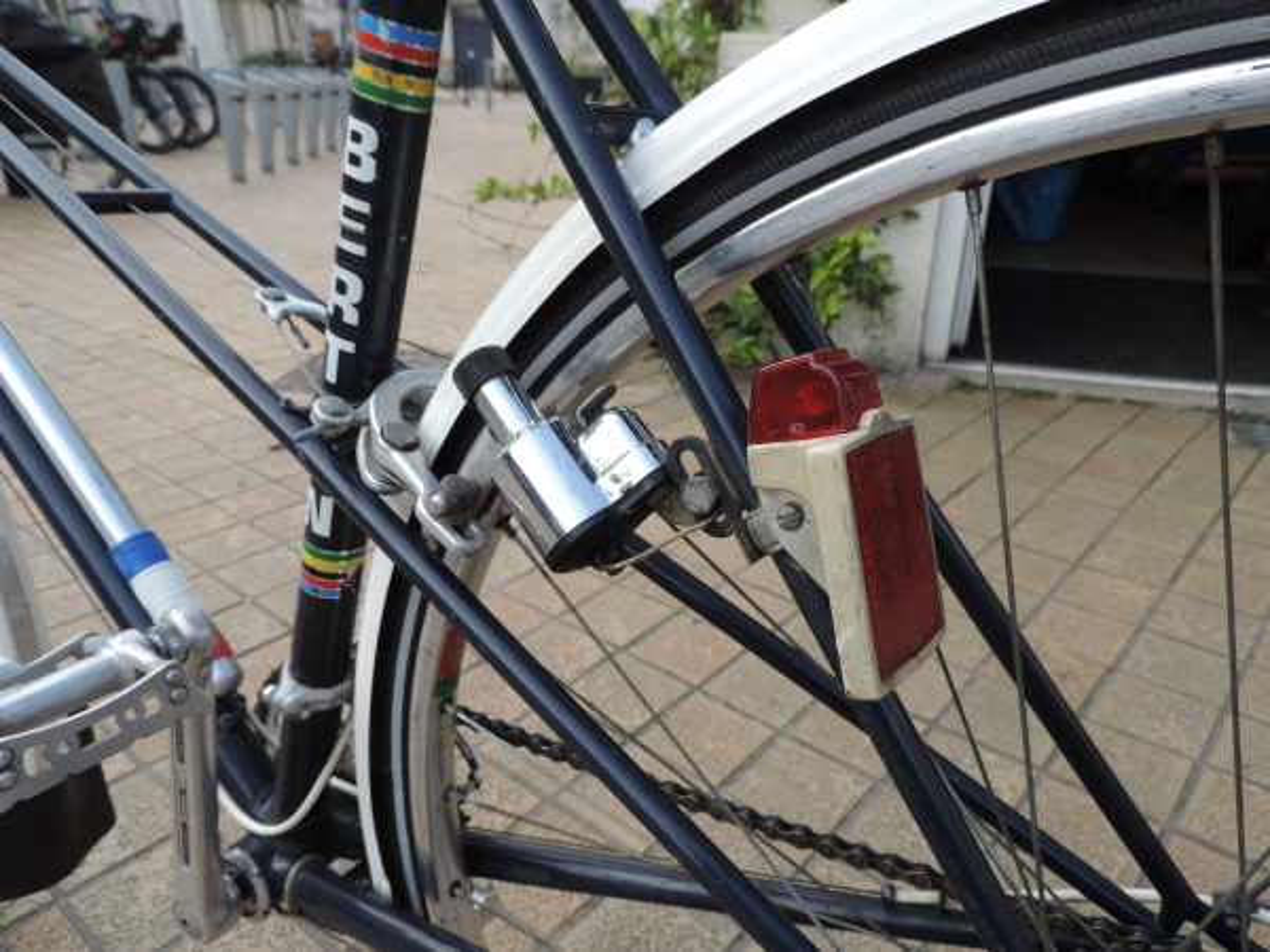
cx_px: 635
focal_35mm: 24
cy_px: 476
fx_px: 881
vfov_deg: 56.8
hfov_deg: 71.6
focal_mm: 4.3
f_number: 3
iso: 80
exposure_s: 1/320
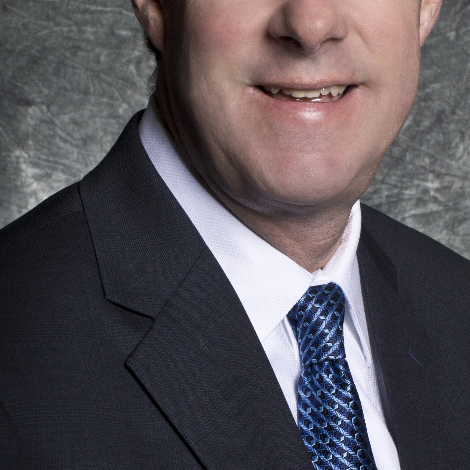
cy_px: 183
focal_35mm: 125
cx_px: 281
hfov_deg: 13.9
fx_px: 1923
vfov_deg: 13.9
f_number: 8
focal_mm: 35
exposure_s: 1/160
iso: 100
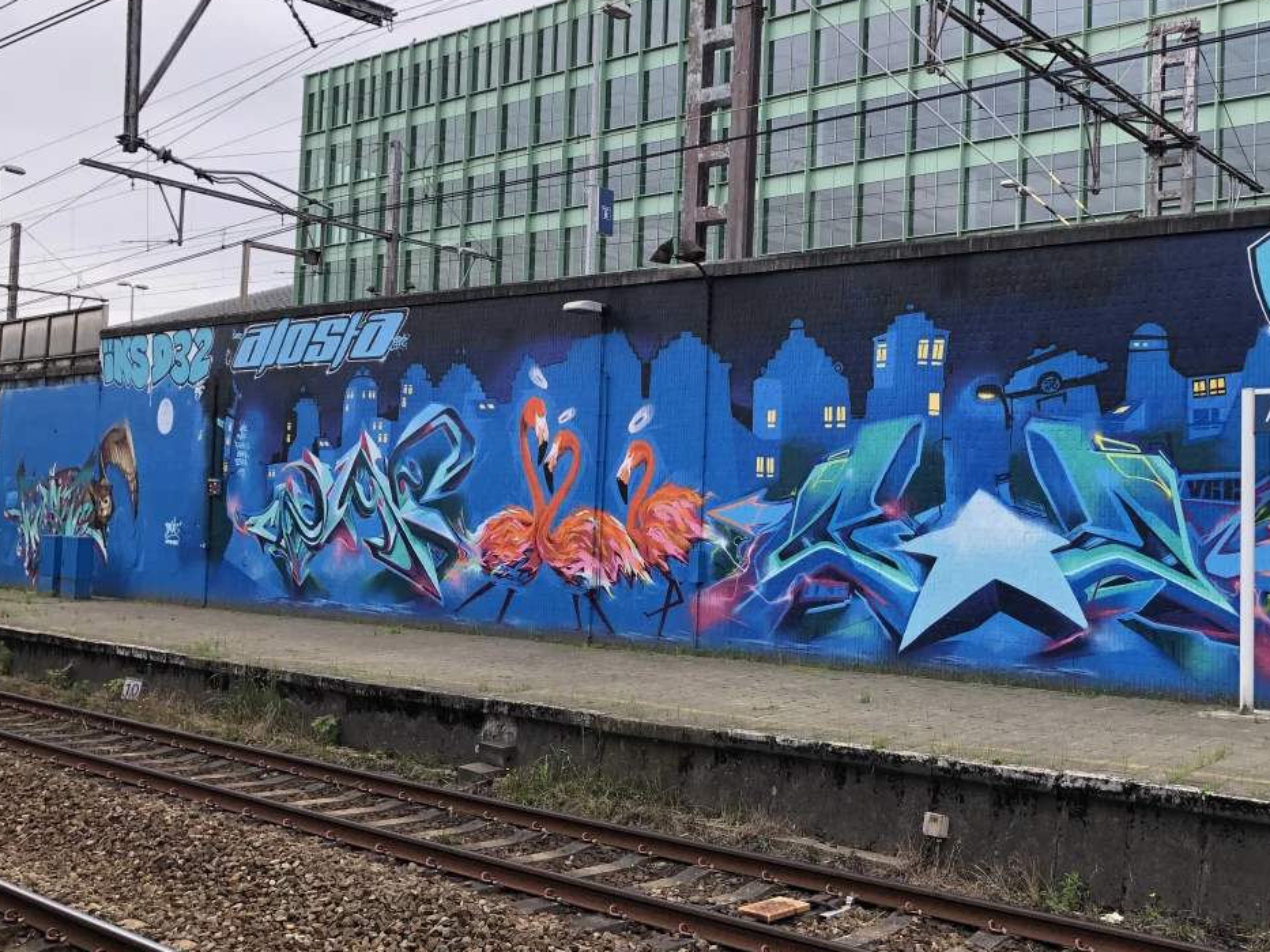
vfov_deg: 39.7
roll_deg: -1.0
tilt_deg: +3.9
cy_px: 464
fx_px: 1321
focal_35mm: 36
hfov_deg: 51.0
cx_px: 755
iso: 20
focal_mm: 4
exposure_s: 1/533
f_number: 1.8
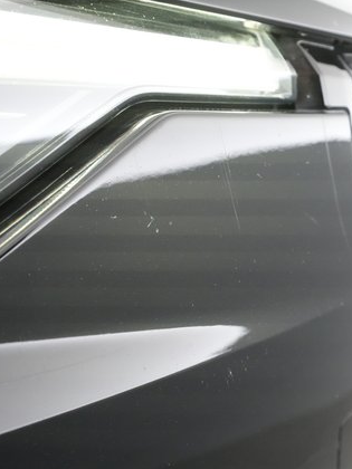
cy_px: 234
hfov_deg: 33.8
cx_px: 294
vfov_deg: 45.8
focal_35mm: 41
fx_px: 556
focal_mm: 28
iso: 10000
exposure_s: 1/80
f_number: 5.6
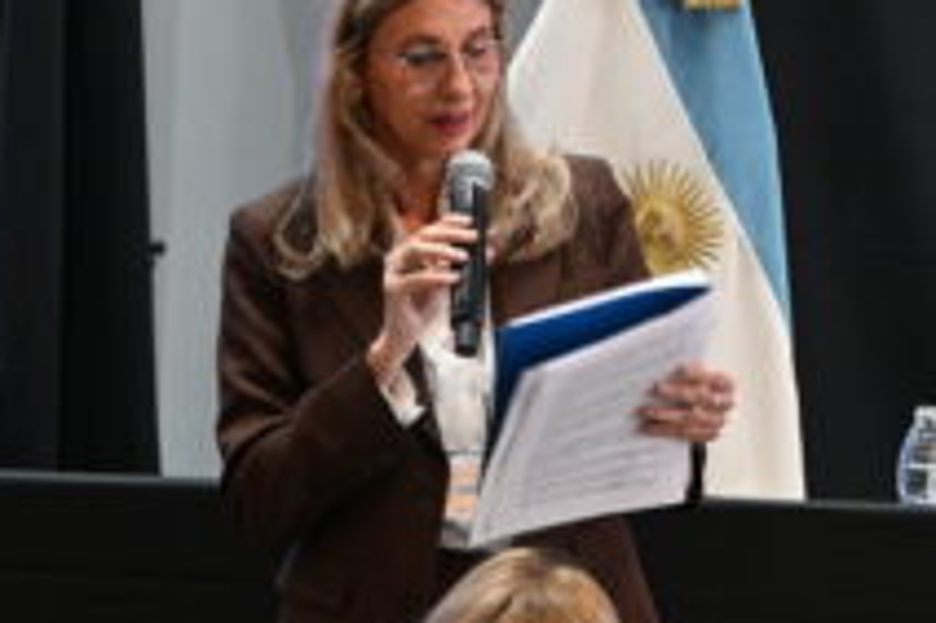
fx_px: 4739
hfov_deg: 11.1
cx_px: 1024
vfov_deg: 7.5
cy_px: 300
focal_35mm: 182
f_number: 6
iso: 2500
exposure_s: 1/60
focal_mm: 43
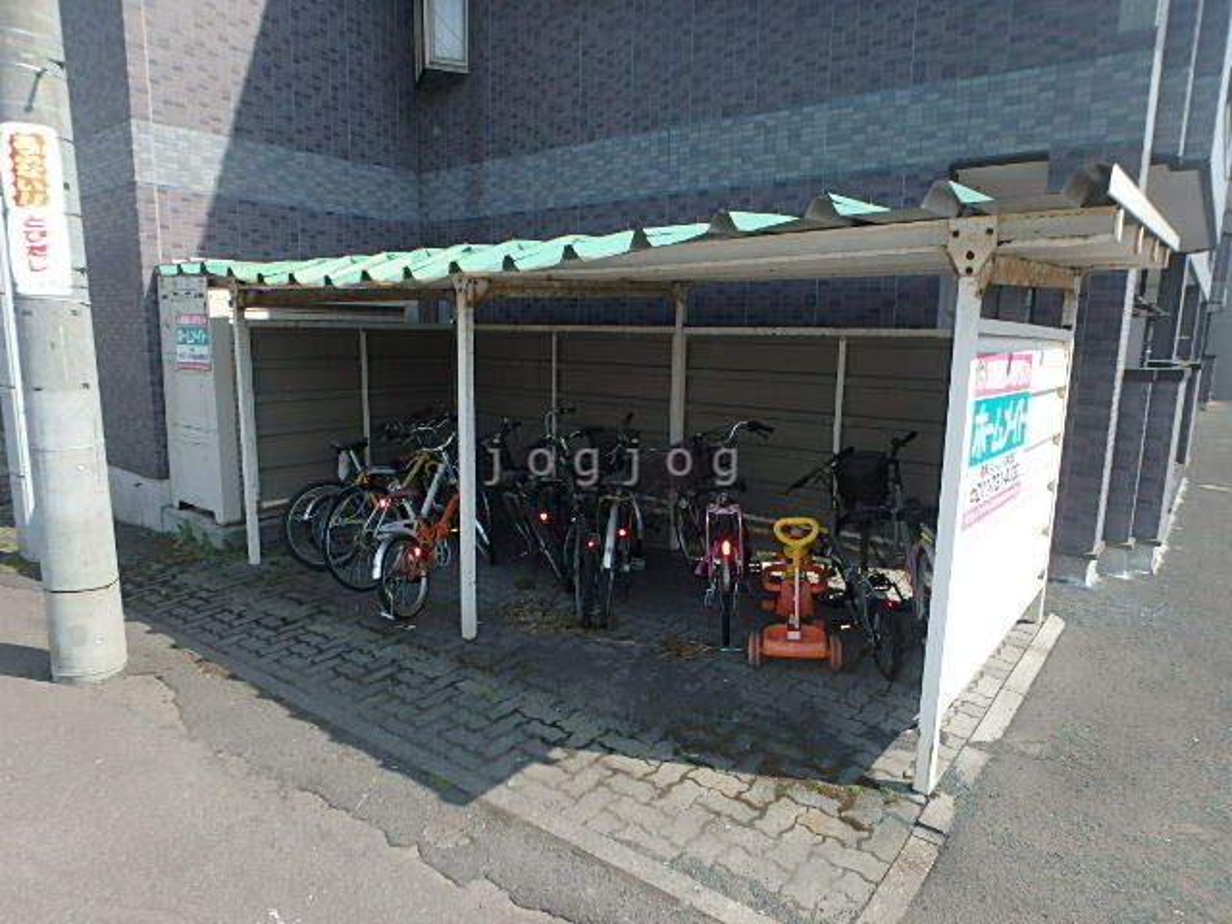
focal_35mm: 21
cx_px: 616
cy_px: 462
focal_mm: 3.7
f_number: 3.5
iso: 125
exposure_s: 1/640
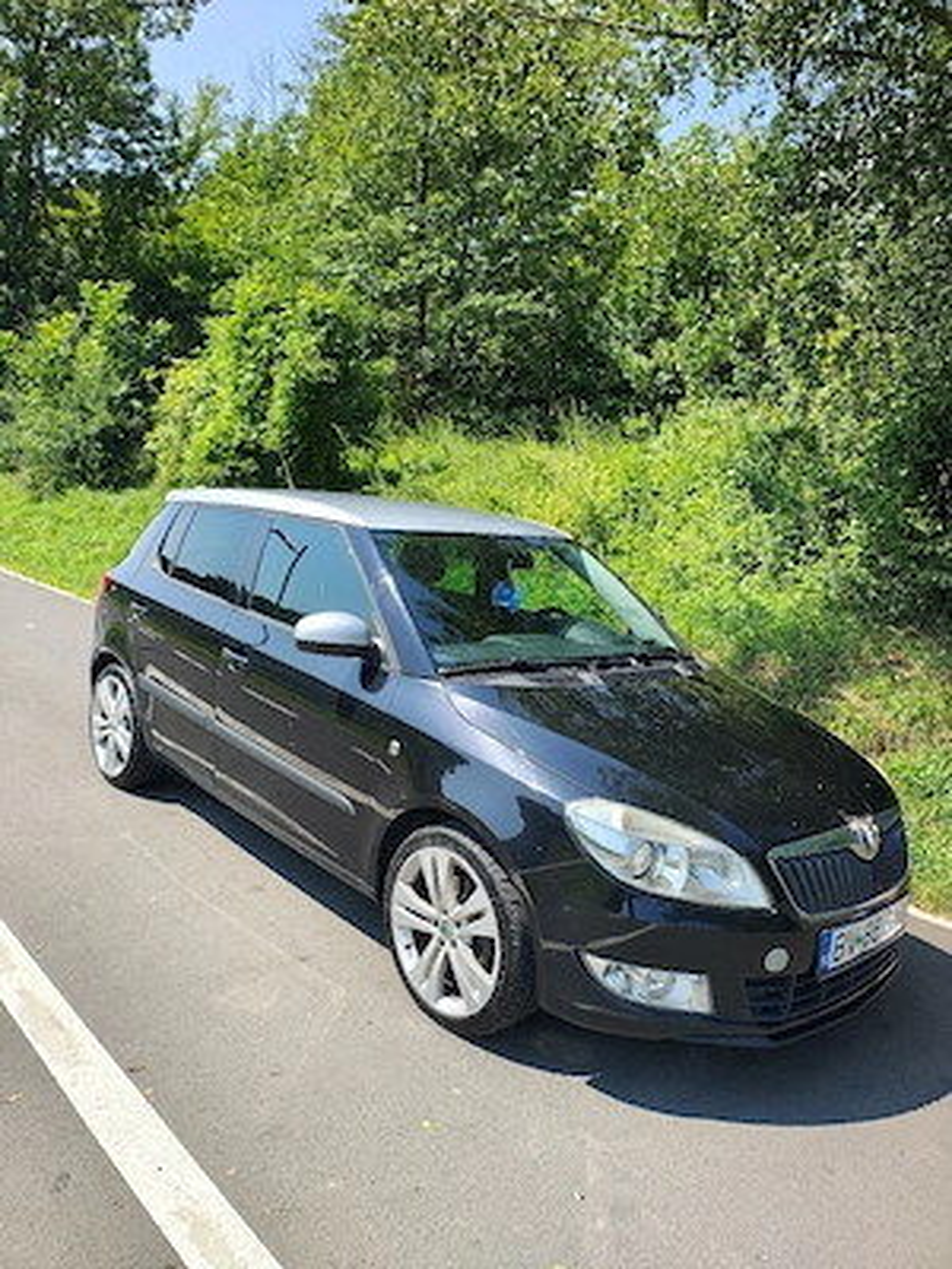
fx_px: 917
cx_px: 476
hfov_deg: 54.9
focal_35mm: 25
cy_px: 634
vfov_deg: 69.4
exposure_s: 1/667
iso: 100
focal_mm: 5.89
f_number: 1.4
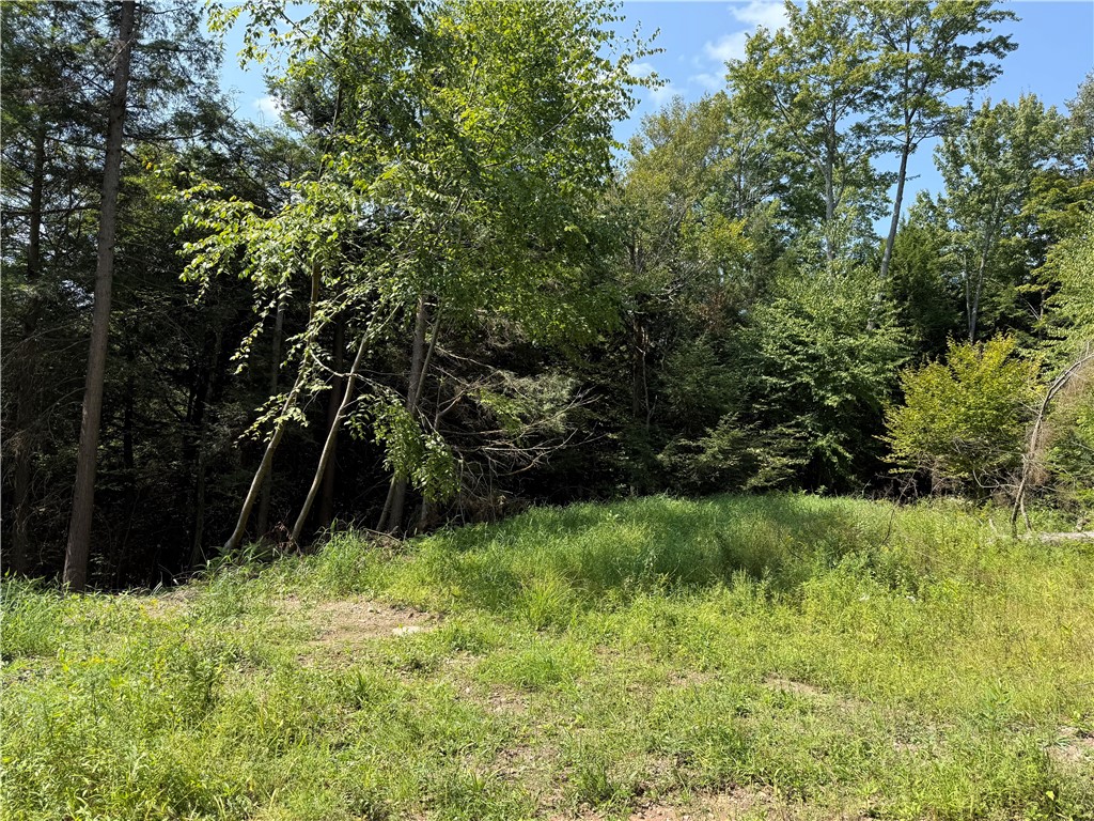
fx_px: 758
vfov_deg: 56.8
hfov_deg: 71.6
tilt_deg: +1.3
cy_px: 410
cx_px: 547
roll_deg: -4.8
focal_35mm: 24
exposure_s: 1/1437
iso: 80
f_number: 1.78
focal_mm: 6.76
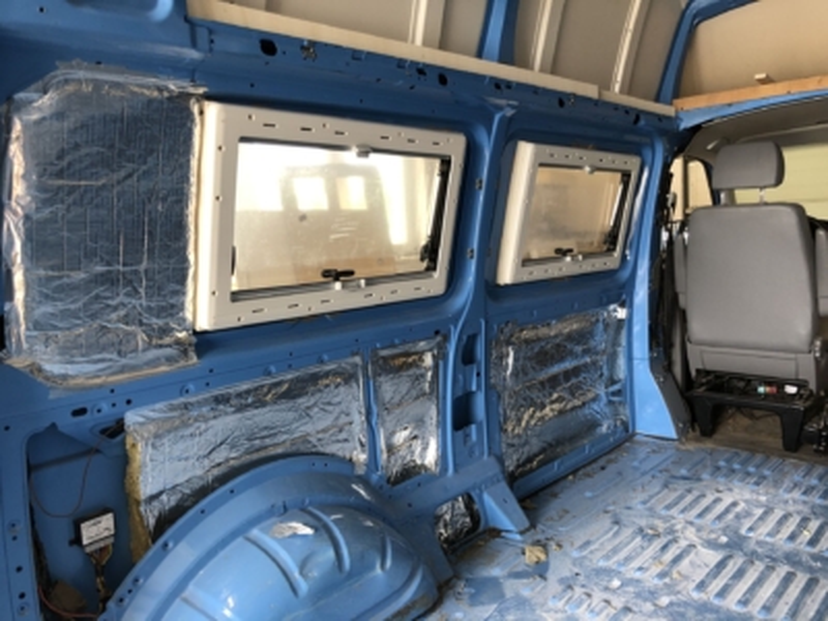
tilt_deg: -8.1
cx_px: 414
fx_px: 670
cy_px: 310
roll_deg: +3.4
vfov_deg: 49.7
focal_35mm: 28
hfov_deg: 63.4
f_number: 1.8
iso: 32
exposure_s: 1/33
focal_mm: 4
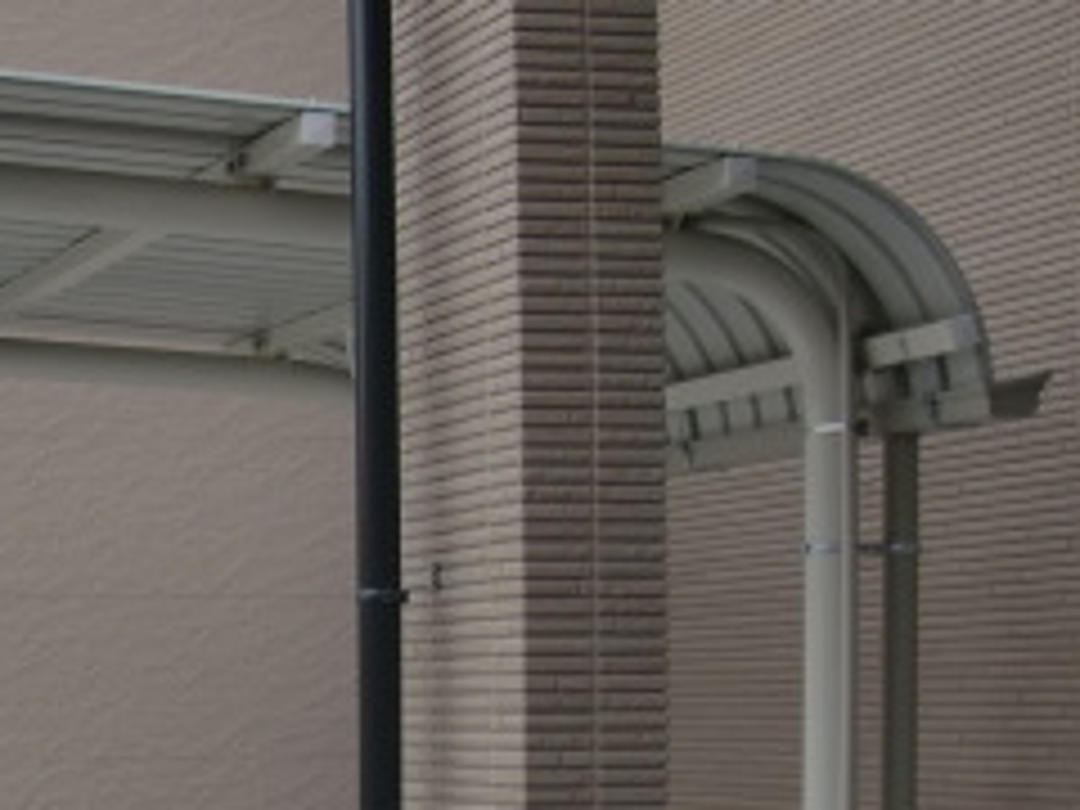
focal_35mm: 96
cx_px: -302
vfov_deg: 15.2
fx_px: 2995
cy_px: 774
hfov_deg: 19.0
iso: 64
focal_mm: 6.3
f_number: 2.8
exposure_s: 1/250
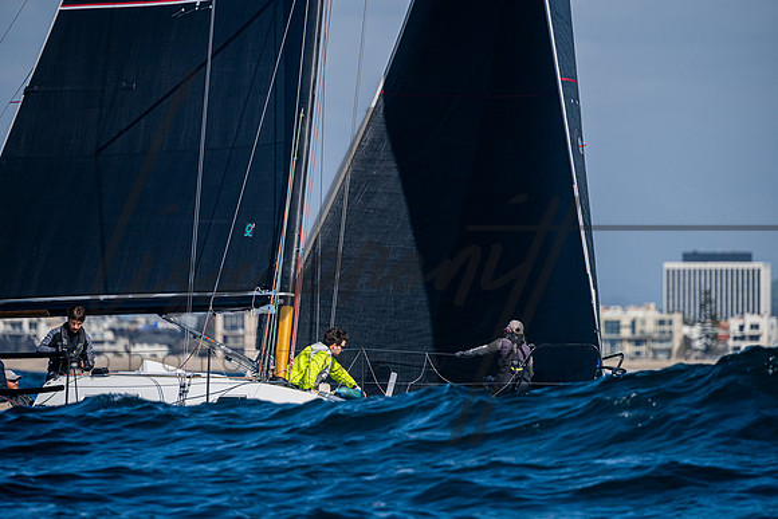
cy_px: 260
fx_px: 8944
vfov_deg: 3.3
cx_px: 389
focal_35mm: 414
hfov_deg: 5.0
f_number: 6.3
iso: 400
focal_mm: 400
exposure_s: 1/6400
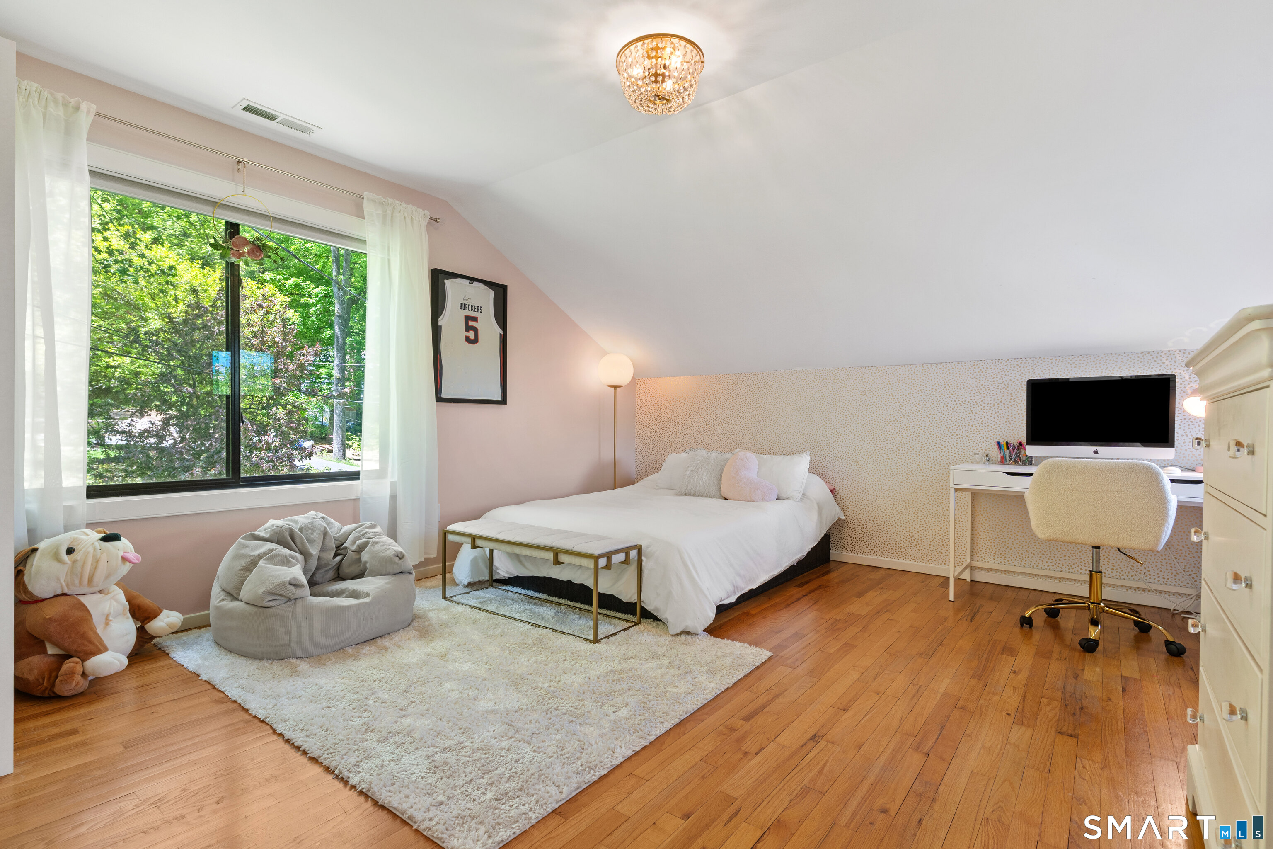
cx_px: 636
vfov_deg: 70.4
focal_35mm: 17
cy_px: 424
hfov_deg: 93.3
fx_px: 601
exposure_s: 1/4
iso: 320
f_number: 8
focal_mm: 17
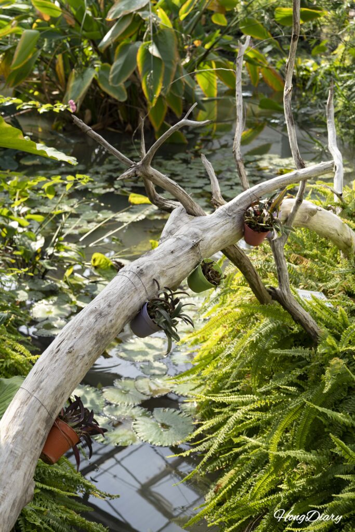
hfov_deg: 25.5
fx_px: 784
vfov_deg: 37.5
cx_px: 178
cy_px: 266
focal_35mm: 53
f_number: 7.1
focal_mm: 53
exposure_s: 1/80
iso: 100
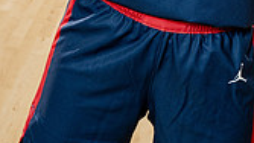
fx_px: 626
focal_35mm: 93
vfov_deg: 11.1
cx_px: 204
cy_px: -189
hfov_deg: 22.6
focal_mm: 33
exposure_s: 1/250
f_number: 8
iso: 640
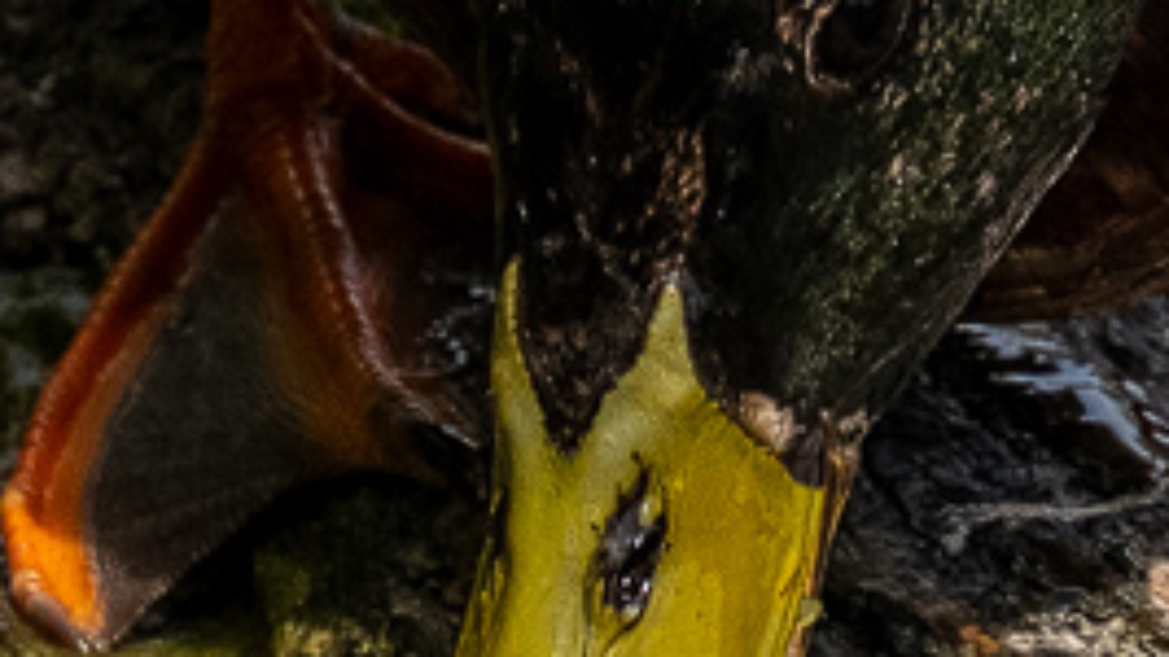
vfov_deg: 0.4
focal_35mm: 3311
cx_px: 578
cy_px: -74
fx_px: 102601
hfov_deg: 0.7
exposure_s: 1/1000
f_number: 10
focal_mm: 337
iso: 800
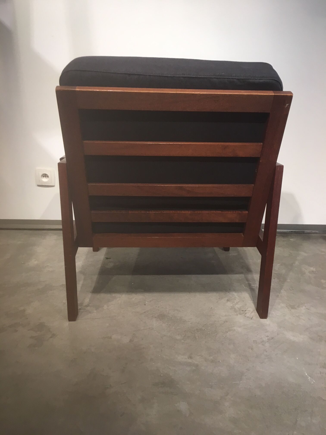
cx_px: 163
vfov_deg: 61.7
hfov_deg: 48.2
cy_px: 218
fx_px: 364
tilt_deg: -15.9
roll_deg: +0.4
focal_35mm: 29
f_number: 2.2
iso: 50
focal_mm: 4.15
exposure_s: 1/33
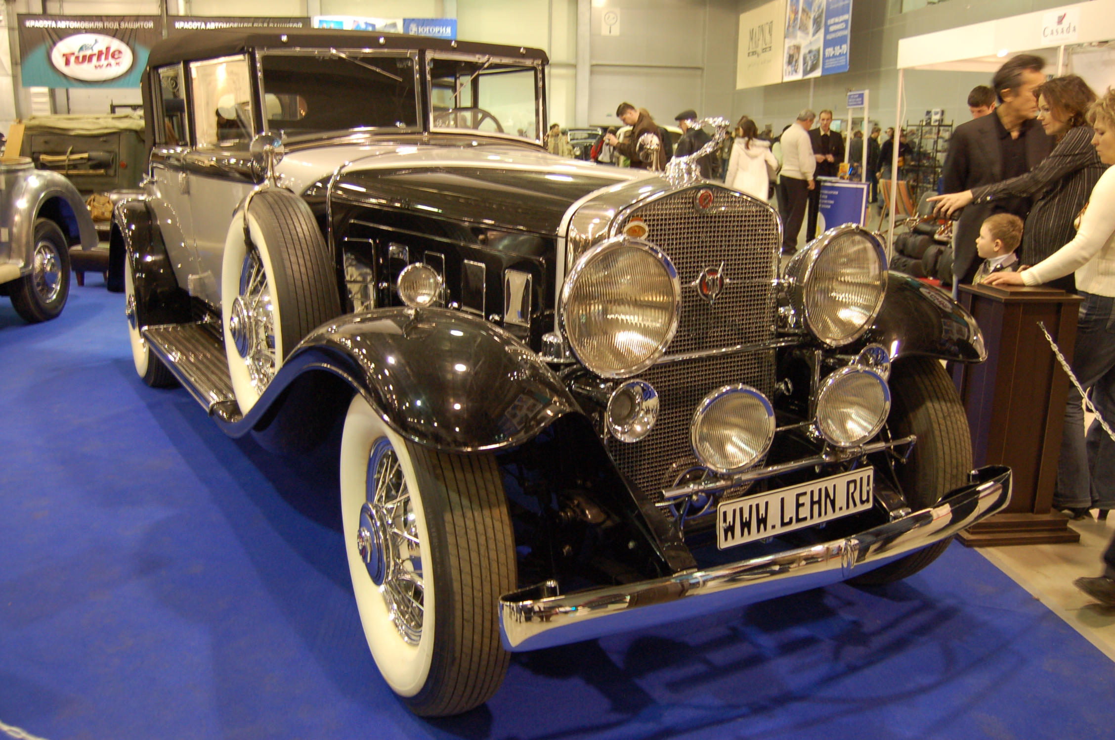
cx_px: 558
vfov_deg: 43.5
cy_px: 370
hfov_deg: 62.0
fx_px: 928
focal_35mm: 30
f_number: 3.8
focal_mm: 20
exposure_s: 1/15
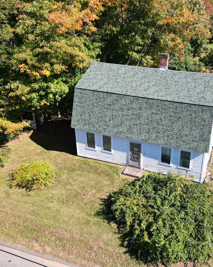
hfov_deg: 44.8
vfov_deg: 55.7
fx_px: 252
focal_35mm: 32
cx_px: 149
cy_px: 131
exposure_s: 1/1250
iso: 100
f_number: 1.7
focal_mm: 6.72
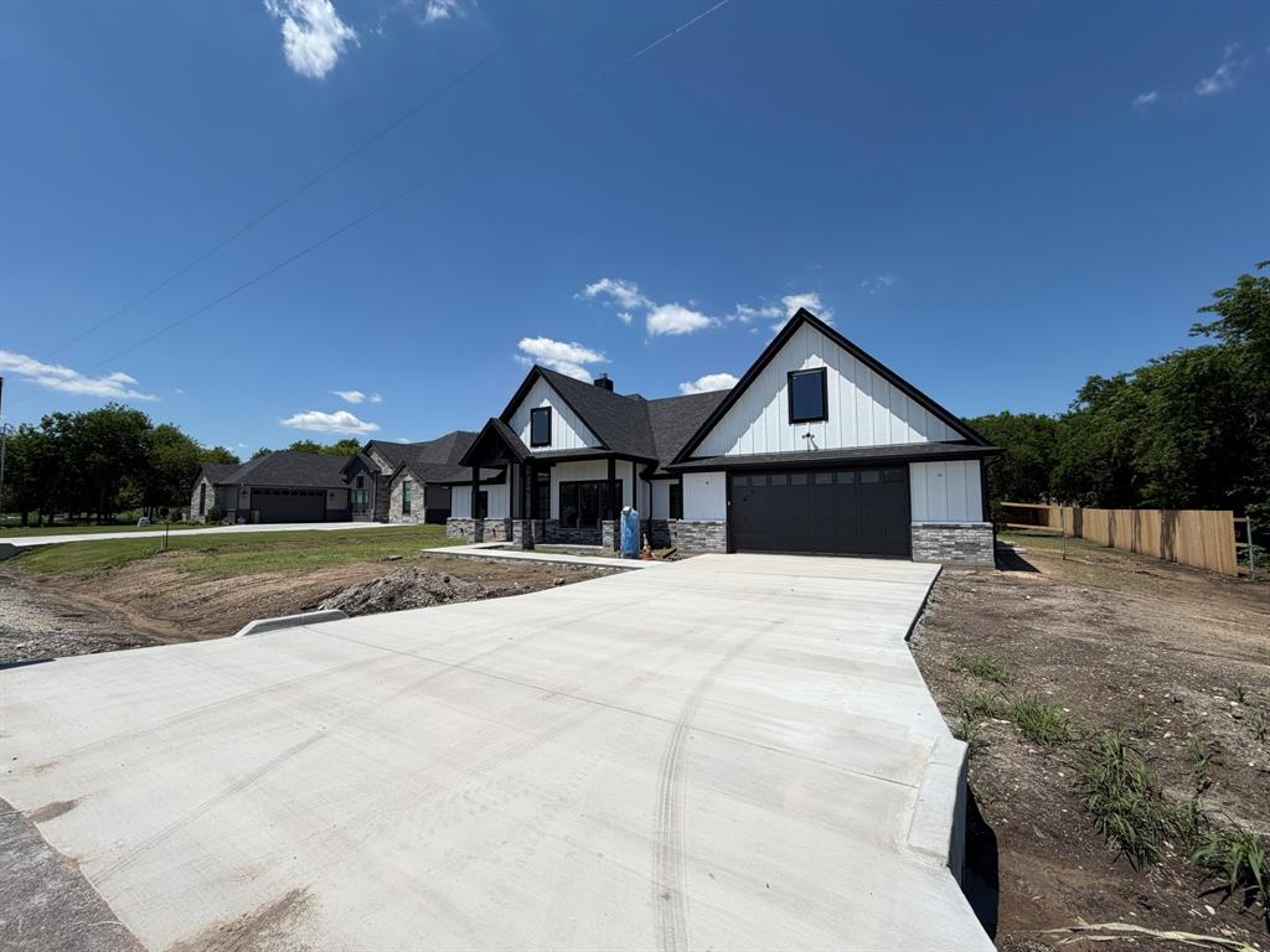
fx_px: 514
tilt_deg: +3.3
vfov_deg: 85.7
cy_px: 476
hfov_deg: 102.1
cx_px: 635
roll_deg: +0.0
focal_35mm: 14
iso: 25
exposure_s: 1/1745
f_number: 2.2
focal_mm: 2.22
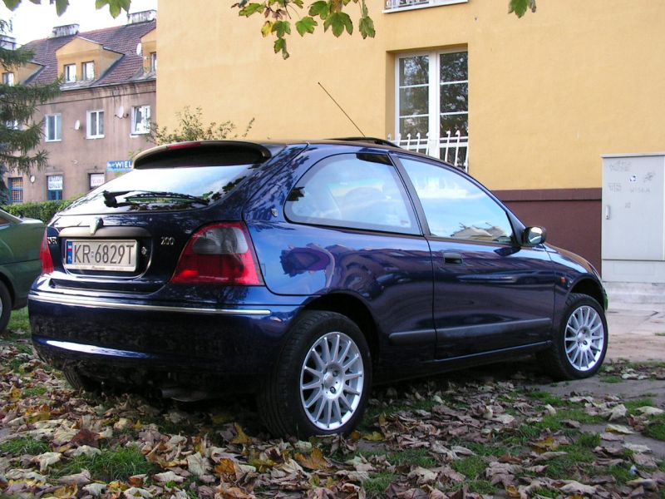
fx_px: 845
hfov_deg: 42.9
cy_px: 250
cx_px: 332
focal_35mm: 44
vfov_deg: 32.9
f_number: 3.2
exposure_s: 1/40
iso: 125
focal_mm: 7.4
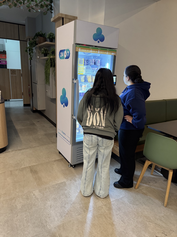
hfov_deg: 56.8
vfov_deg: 71.6
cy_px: 118
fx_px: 164
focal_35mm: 24
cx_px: 88
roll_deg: -2.7
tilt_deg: -14.3
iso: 400
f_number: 1.78
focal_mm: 6.76
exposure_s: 1/50
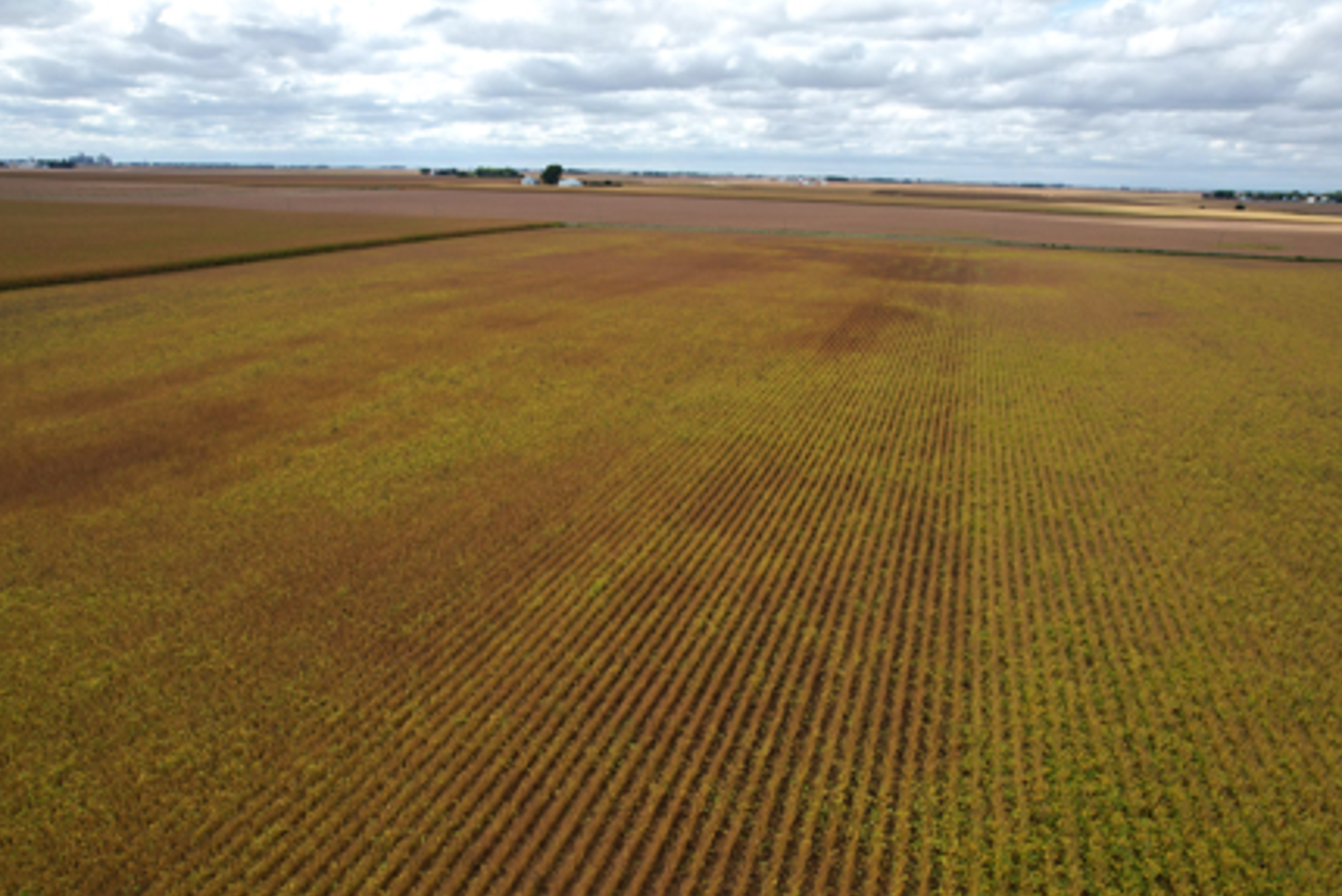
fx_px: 858
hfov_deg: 76.1
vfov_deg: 55.1
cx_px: 677
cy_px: 446
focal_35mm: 23
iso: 100
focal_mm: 8.38
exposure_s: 1/1500
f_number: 2.8
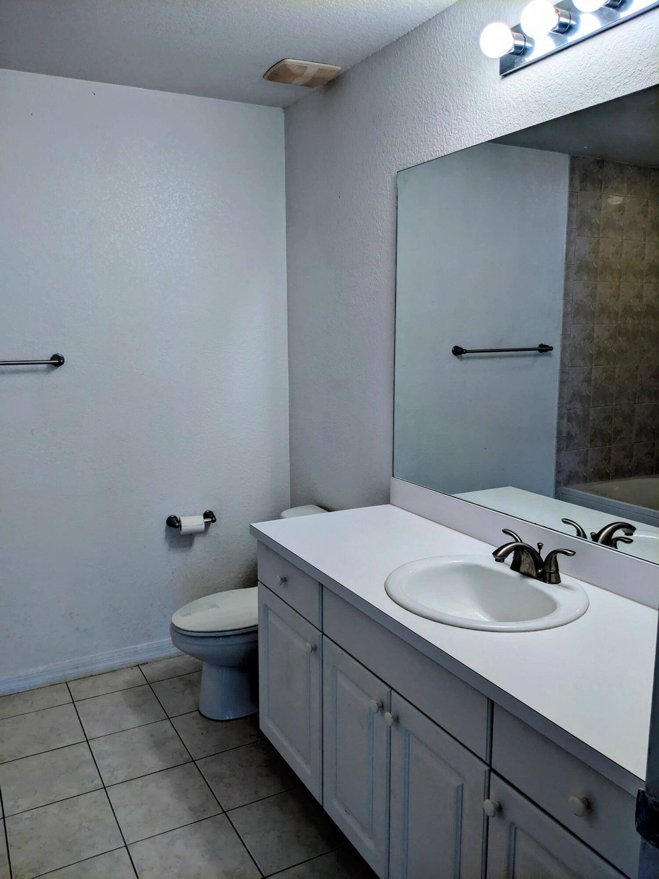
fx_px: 685
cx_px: 330
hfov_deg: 51.4
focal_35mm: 27
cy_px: 440
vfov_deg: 65.3
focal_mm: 4.44
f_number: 1.8
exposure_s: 1/120
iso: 99
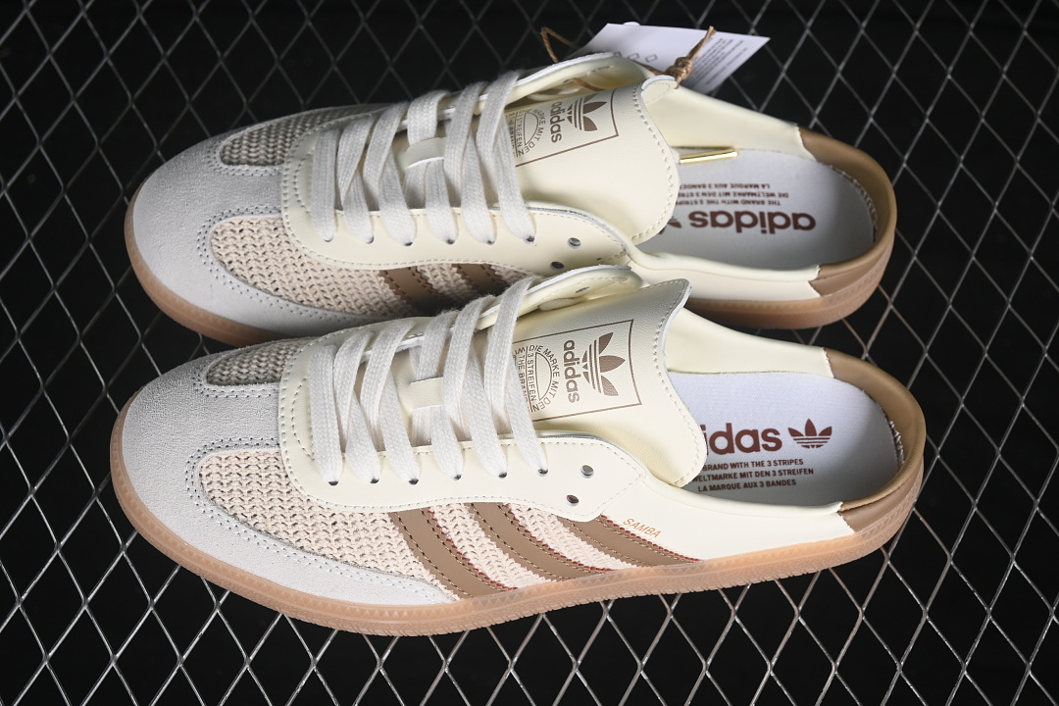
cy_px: 353
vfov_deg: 18.2
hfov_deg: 27.0
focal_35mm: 75
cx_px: 530
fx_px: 2206
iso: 160
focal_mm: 50
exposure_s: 1/80
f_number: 7.1
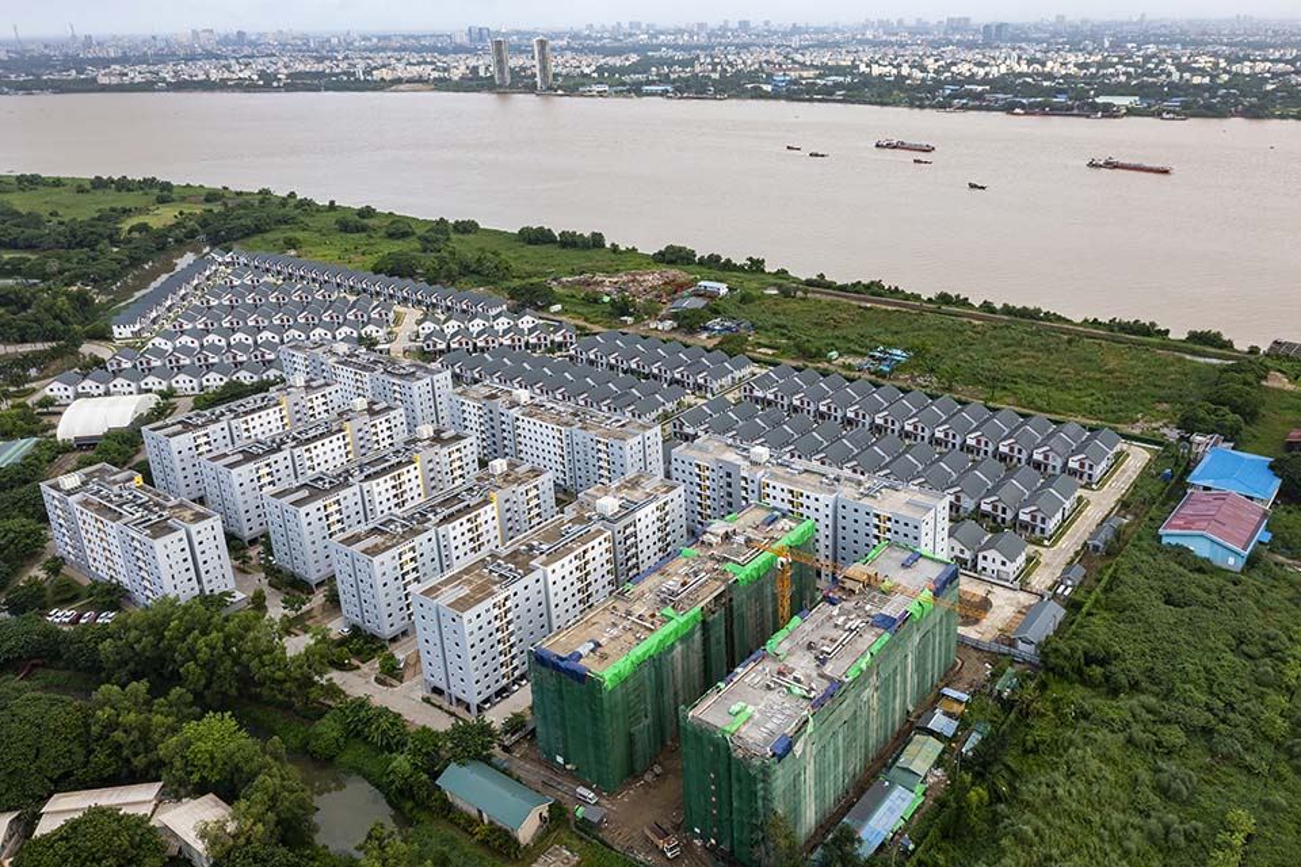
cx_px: 650
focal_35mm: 28
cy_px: 434
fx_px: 1012
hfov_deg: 65.5
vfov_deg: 46.4
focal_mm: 10.26
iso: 100
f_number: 6.3
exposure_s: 1/240
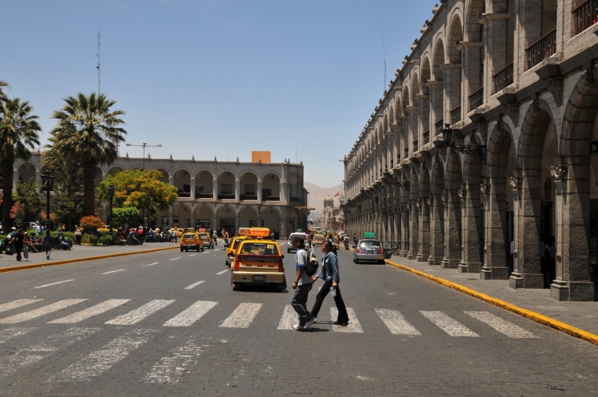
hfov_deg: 46.5
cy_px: 198
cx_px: 299
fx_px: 697
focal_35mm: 42
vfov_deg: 31.8
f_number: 9.5
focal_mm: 28
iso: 200
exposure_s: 1/350
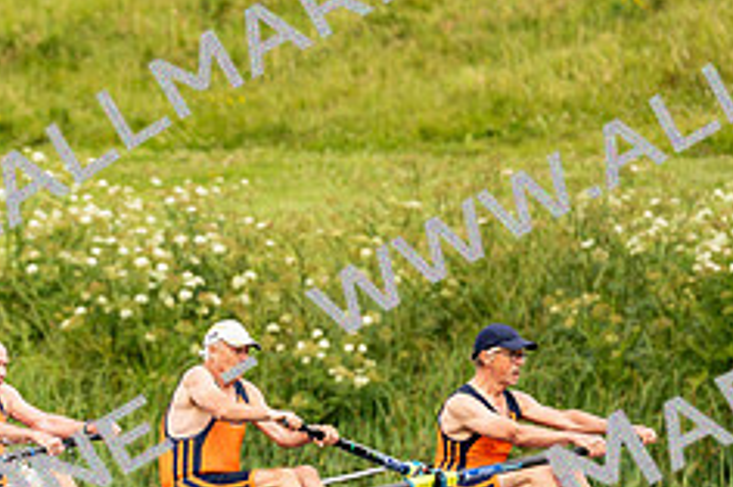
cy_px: 386
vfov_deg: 0.9
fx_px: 30011
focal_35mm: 1475
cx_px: 81
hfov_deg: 1.4
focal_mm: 600
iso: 500
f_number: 6.3
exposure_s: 1/2000
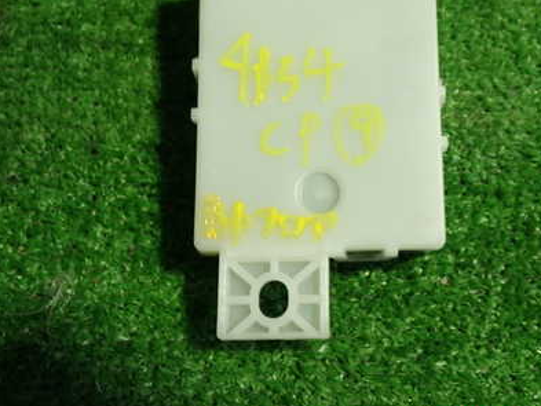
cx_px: 343
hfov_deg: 34.7
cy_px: 131
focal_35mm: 55
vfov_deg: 26.4
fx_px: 860
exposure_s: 1/40
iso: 200
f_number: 2.5
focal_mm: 6.37
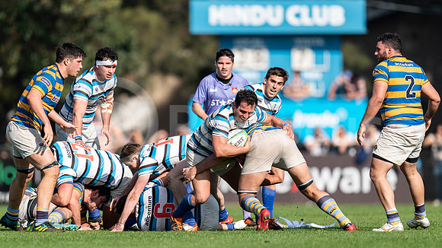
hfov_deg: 3.7
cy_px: 137
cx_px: 201
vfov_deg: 2.1
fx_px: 6826
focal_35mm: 583
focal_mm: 400
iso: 100
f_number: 2.8
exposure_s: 1/1250
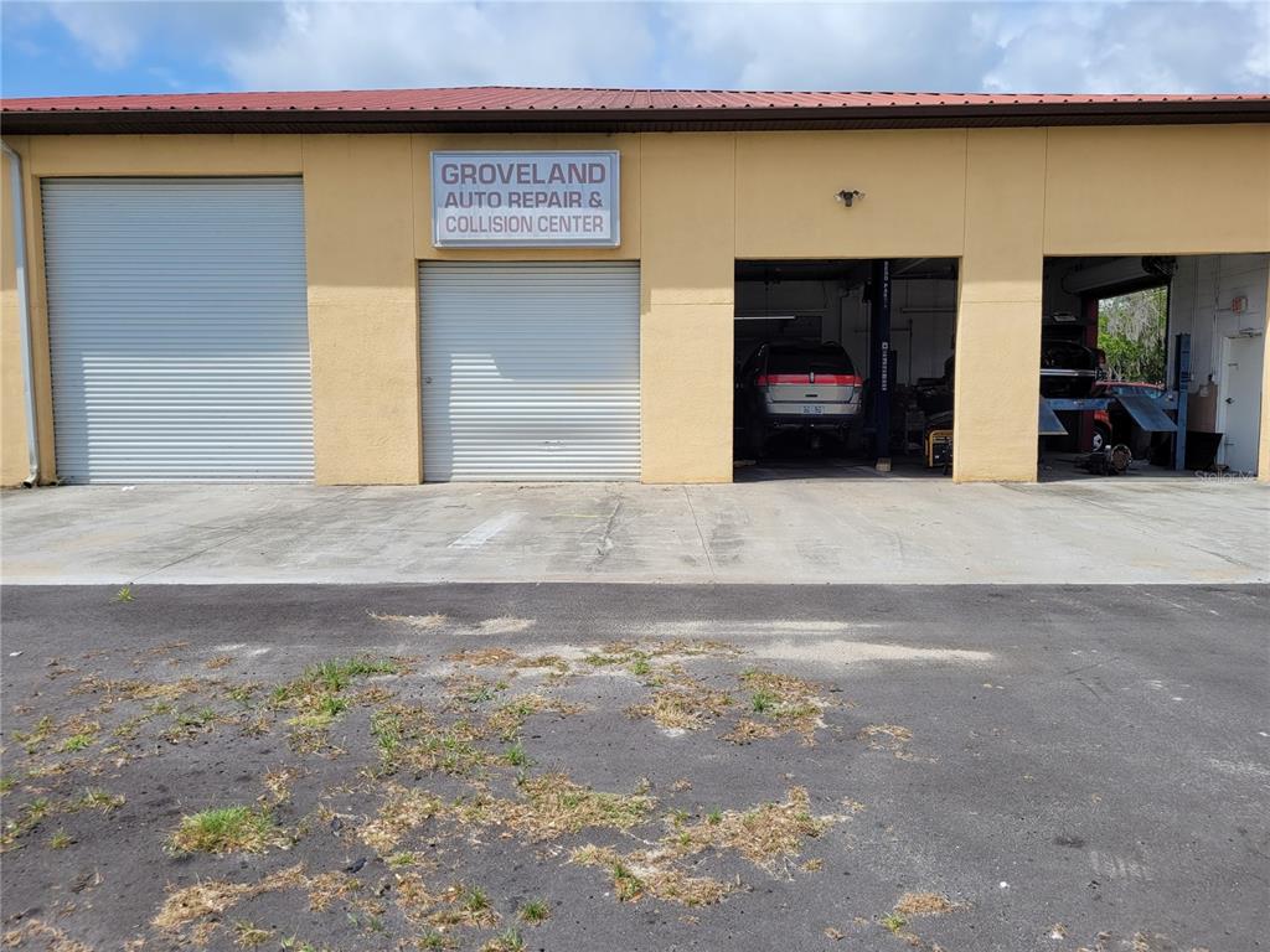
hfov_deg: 67.3
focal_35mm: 26
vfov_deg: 53.1
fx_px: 954
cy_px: 476
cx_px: 635
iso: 40
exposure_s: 1/2921
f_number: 1.8
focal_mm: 5.4
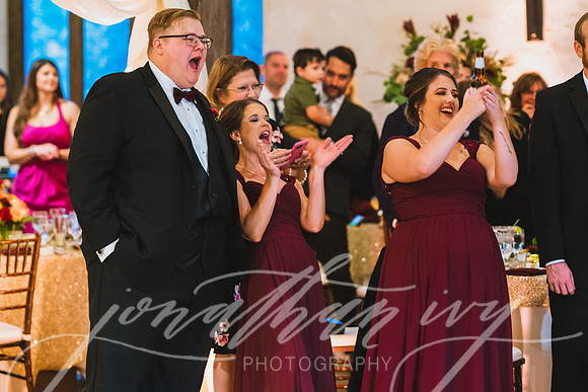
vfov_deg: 10.8
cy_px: 196
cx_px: 294
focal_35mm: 127
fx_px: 2075
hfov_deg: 16.1
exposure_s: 1/60
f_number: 2
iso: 2500
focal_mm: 85
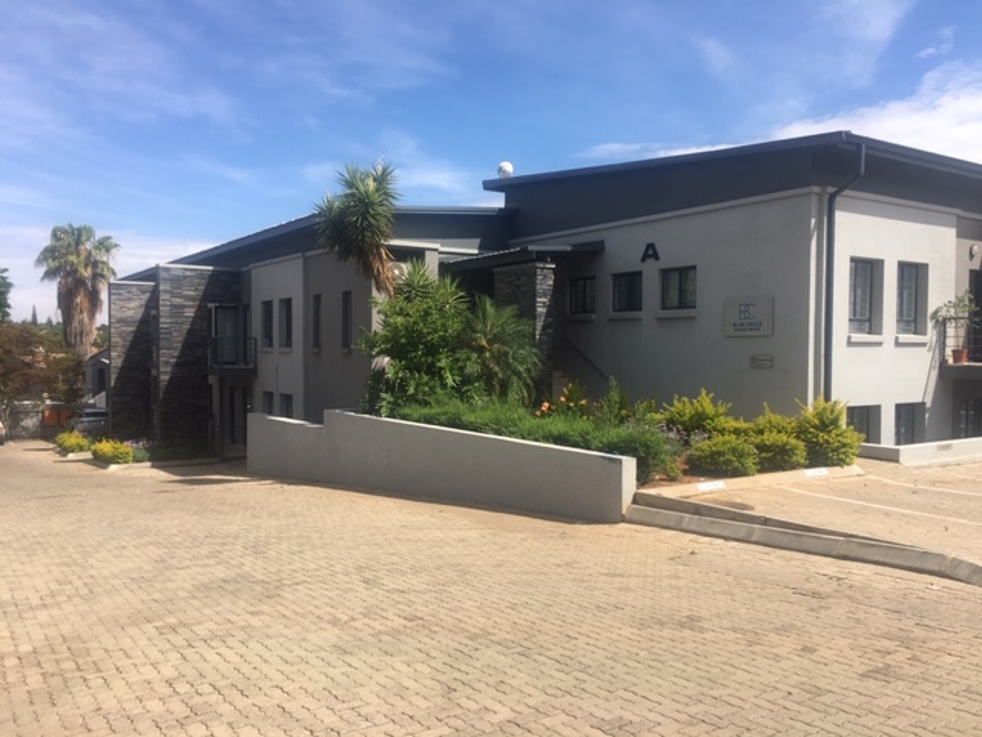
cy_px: 368
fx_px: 823
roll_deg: +0.3
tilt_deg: -2.1
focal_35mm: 29
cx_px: 491
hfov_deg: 61.7
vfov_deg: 48.2
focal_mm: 4.15
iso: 25
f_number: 2.2
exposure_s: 1/1425
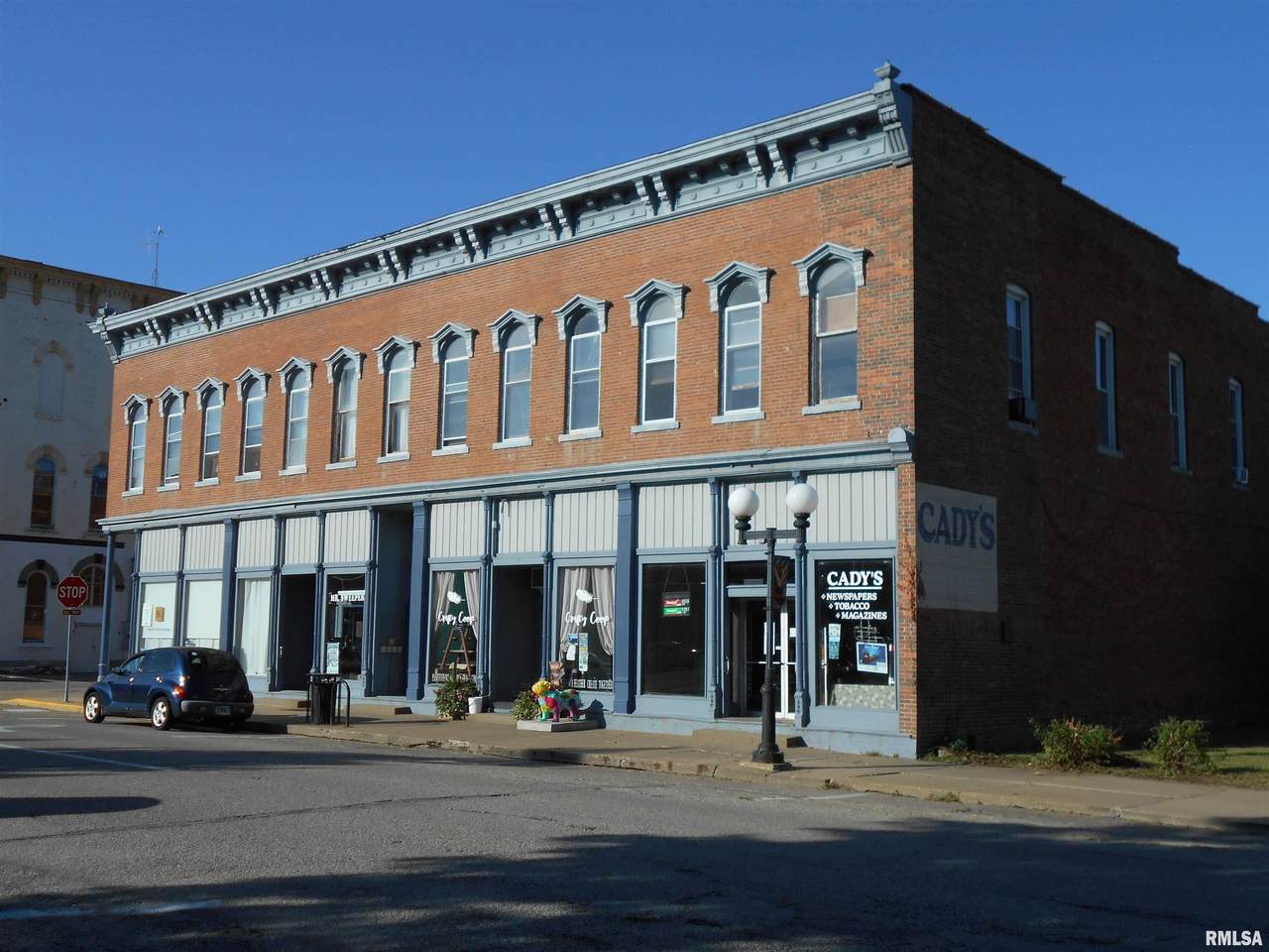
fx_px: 1356
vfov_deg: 38.7
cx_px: 634
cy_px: 476
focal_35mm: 37
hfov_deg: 50.1
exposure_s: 1/1250
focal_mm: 6.7
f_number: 3.9
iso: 80
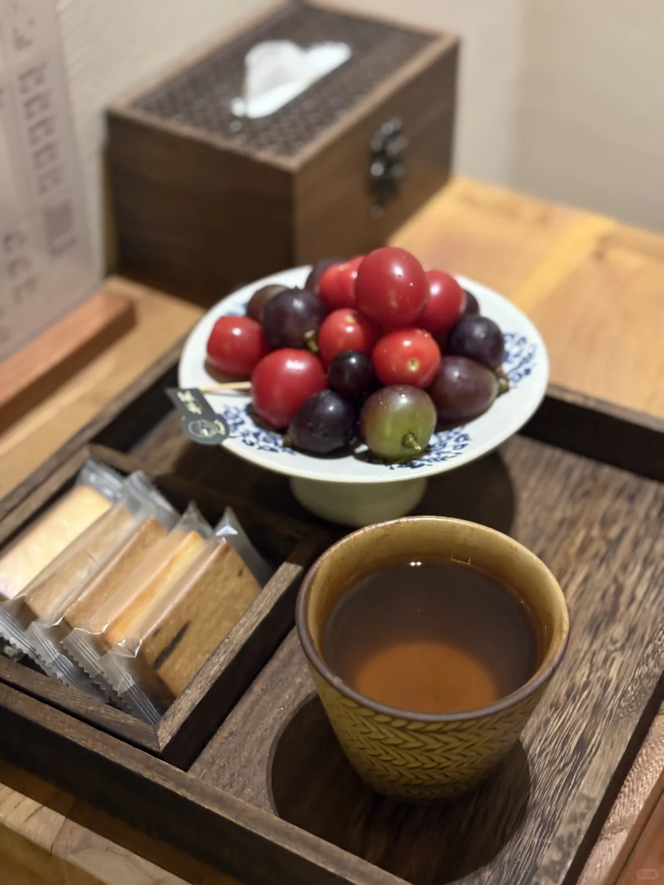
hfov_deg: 28.0
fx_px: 1330
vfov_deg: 36.8
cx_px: 332
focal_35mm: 52
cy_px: 442
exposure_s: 1/19
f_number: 1.6
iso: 400
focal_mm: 5.96
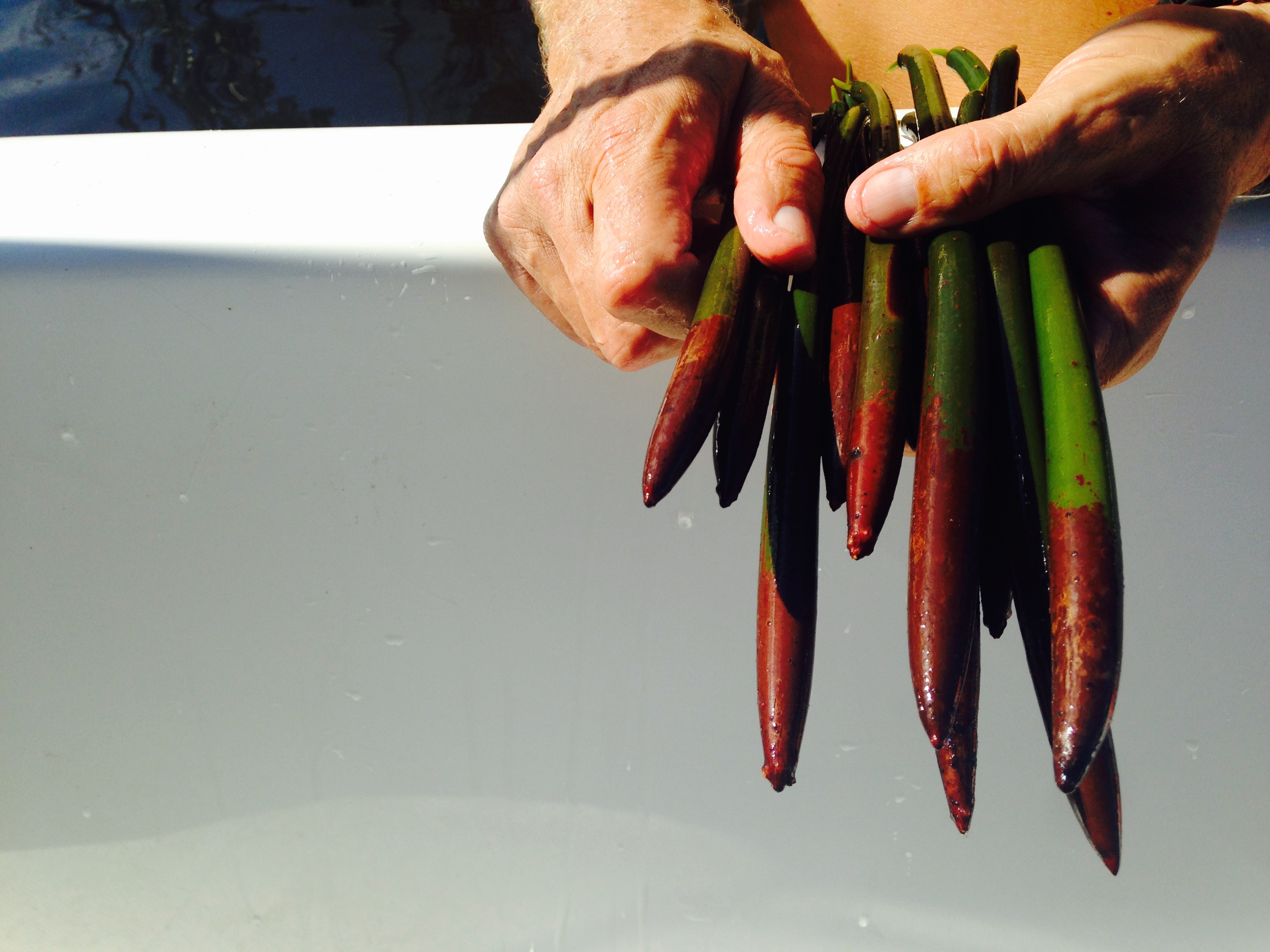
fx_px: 1211
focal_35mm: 33
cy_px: 476
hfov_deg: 55.4
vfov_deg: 42.9
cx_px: 635
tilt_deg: -50.6
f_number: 2.4
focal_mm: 4.12
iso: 50
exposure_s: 1/1323
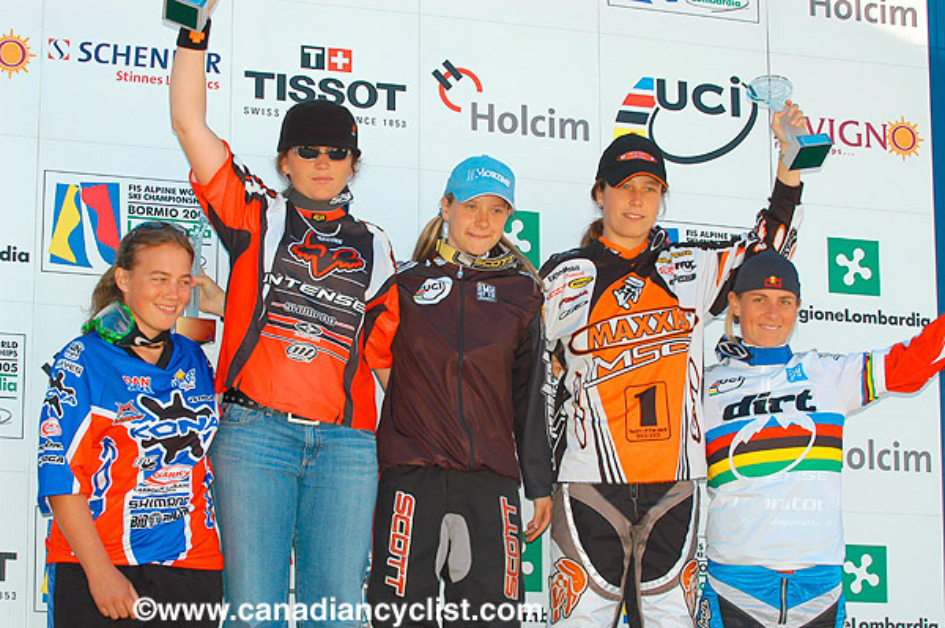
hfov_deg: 19.5
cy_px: 314
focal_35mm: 105
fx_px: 2754
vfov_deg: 13.0
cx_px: 472
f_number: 5
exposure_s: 1/180
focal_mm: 70
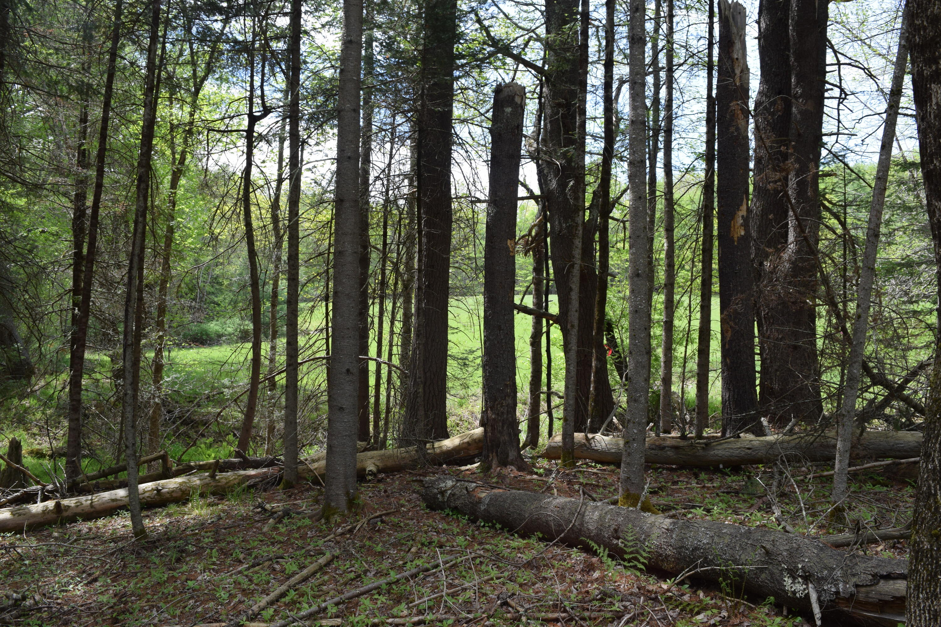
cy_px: 314
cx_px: 470
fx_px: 706
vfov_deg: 47.9
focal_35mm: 27
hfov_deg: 67.4
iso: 400
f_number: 8
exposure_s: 1/250
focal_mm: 18
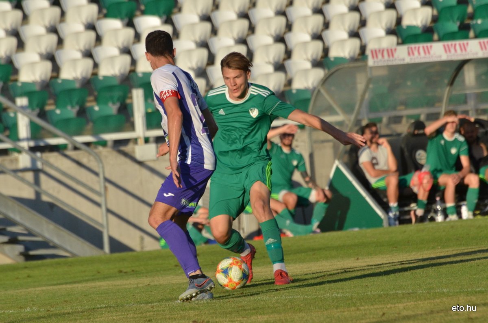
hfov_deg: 4.6
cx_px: 244
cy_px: 162
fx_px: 6088
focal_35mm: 450
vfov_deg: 3.0
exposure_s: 1/3200
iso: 1000
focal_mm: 300
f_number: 7.1
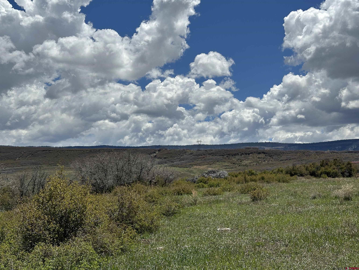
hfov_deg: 39.7
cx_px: 180
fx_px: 498
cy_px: 135
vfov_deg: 30.3
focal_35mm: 48
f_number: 1.78
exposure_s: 1/10870
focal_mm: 6.86
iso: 64
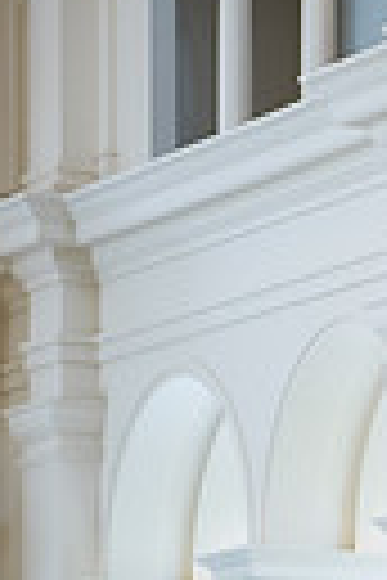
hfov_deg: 4.2
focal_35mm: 316
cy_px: 803
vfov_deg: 6.5
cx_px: 985
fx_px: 5095
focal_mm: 70
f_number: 2.8
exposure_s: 1/200
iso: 1000
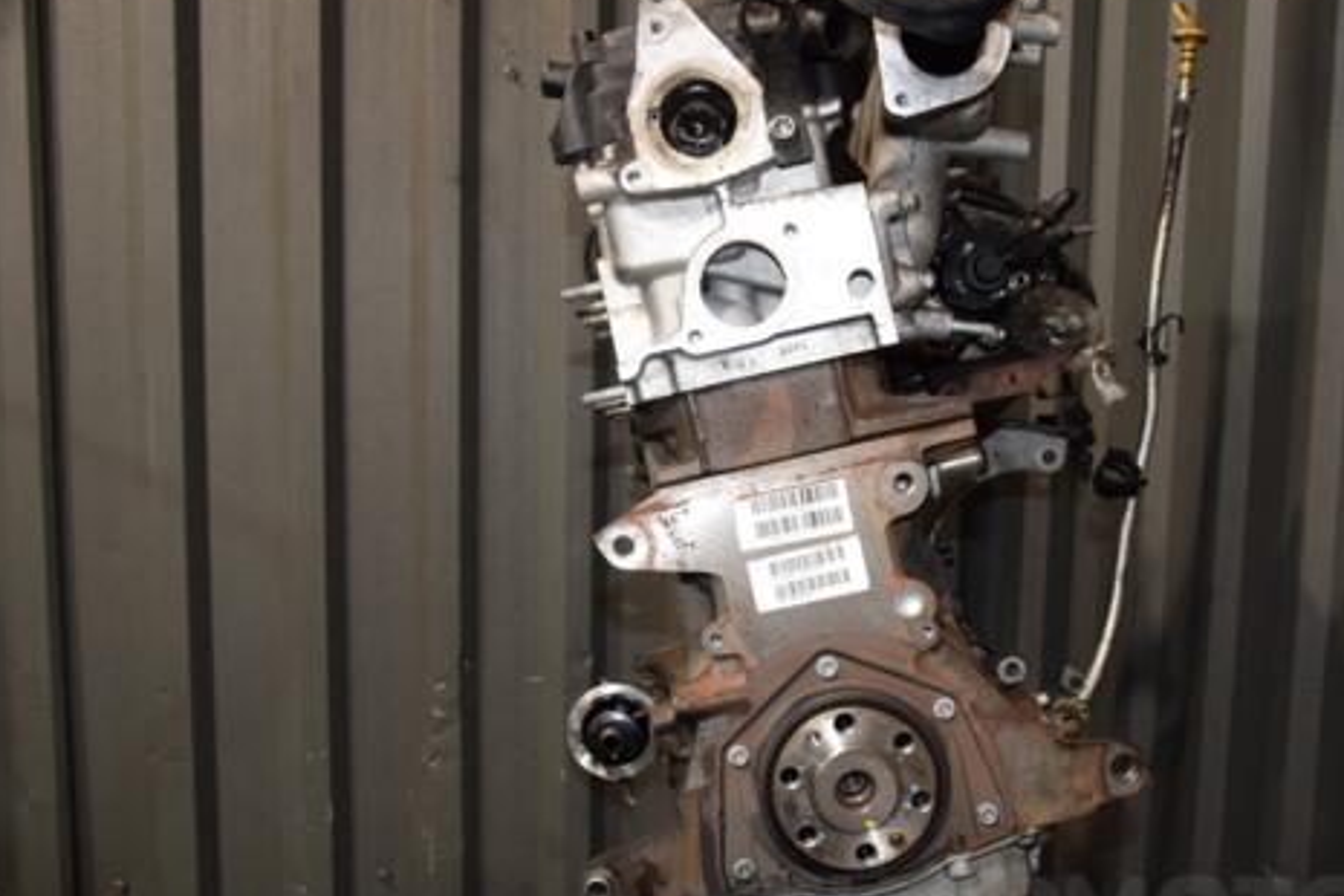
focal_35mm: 41
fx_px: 1517
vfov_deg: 32.8
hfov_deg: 47.8
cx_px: 711
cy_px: 535
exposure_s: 1/60
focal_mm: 21
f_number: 5
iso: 800
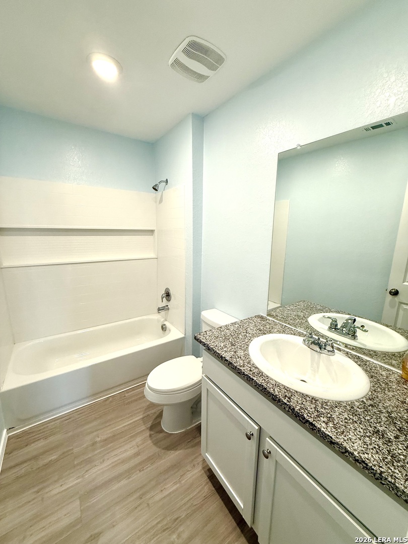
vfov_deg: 102.1
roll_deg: -1.4
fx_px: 220
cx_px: 204
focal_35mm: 14
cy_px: 272
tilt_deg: -11.2
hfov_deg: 85.7
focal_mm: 2.22
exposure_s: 1/120
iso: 200
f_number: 2.2
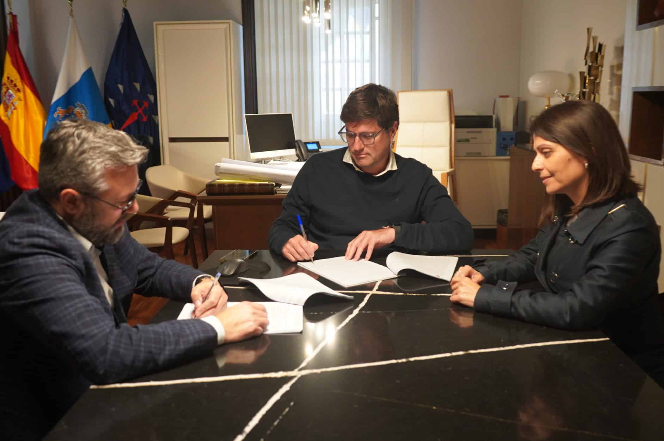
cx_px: 332
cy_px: 220
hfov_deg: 58.8
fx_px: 590
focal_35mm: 32
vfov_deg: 41.0
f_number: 4
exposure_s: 1/160
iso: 2500
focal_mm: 32
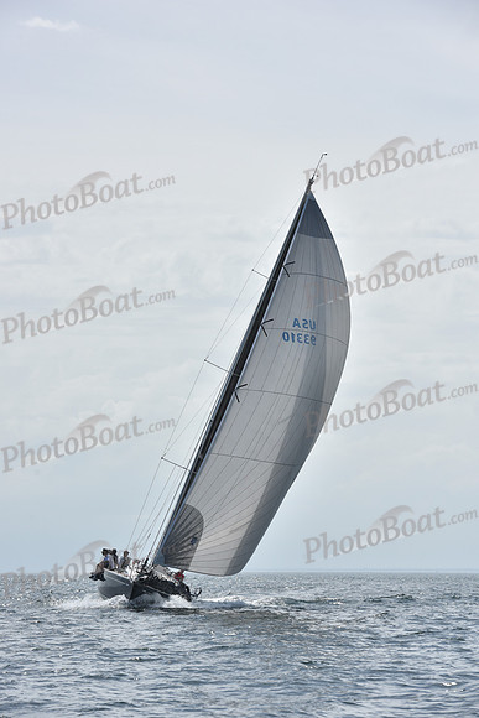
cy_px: 359
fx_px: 2433
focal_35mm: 122
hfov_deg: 11.2
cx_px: 240
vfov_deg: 16.8
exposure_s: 1/1250
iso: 200
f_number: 8
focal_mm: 122
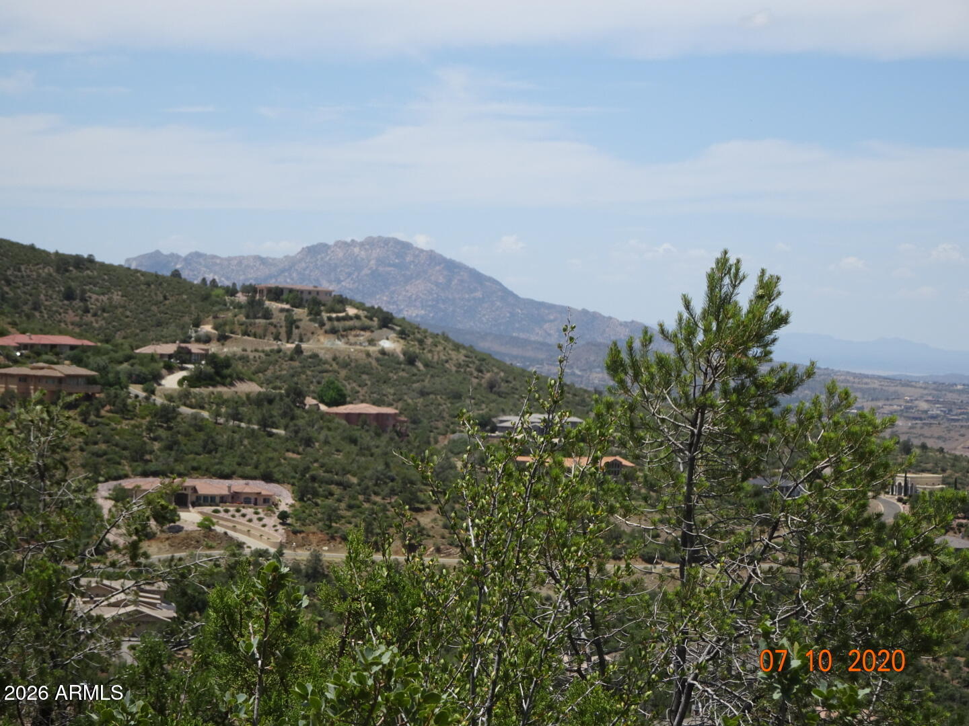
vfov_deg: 15.9
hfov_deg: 21.1
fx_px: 2603
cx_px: 484
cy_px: 363
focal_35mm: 93
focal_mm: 15.92
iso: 80
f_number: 5
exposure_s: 1/500
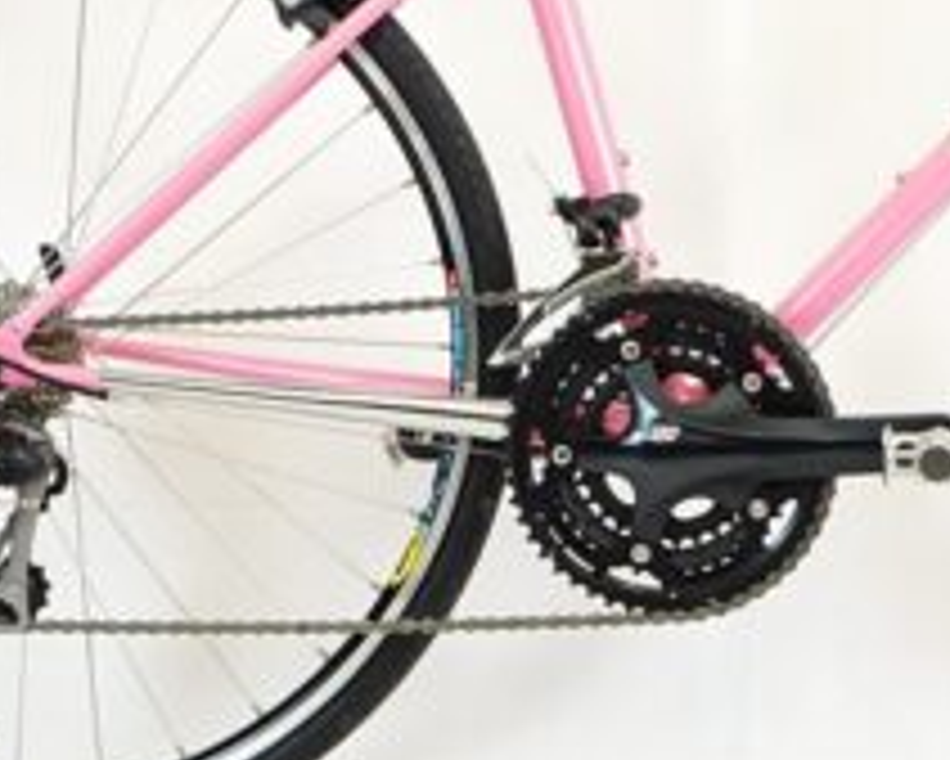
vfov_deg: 9.8
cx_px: 815
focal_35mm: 156
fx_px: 4398
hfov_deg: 12.3
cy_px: -9
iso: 1000
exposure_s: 1/30
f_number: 9
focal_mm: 39
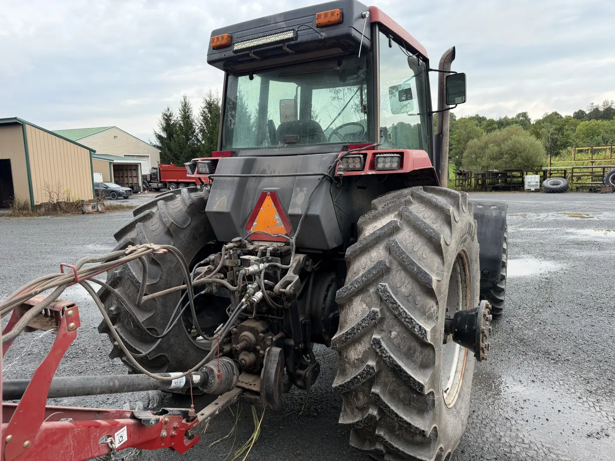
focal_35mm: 24
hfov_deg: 71.6
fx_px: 426
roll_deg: +1.3
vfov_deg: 56.8
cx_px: 308
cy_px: 230
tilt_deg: -8.6
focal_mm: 6.76
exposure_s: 1/559
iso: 100
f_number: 1.78
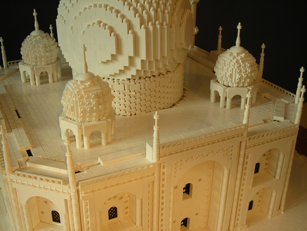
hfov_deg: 40.4
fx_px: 417
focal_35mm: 47
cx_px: 154
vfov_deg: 30.9
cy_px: 116
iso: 50
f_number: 3.4
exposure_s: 1/39.4
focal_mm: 7.8
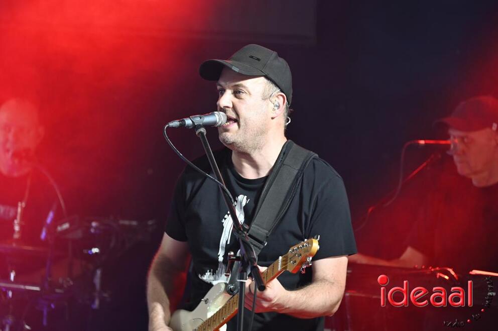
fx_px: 3869
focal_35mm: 280
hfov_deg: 7.4
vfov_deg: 4.9
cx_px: 249
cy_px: 166
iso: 1600
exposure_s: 1/80
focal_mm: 280
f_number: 5.3
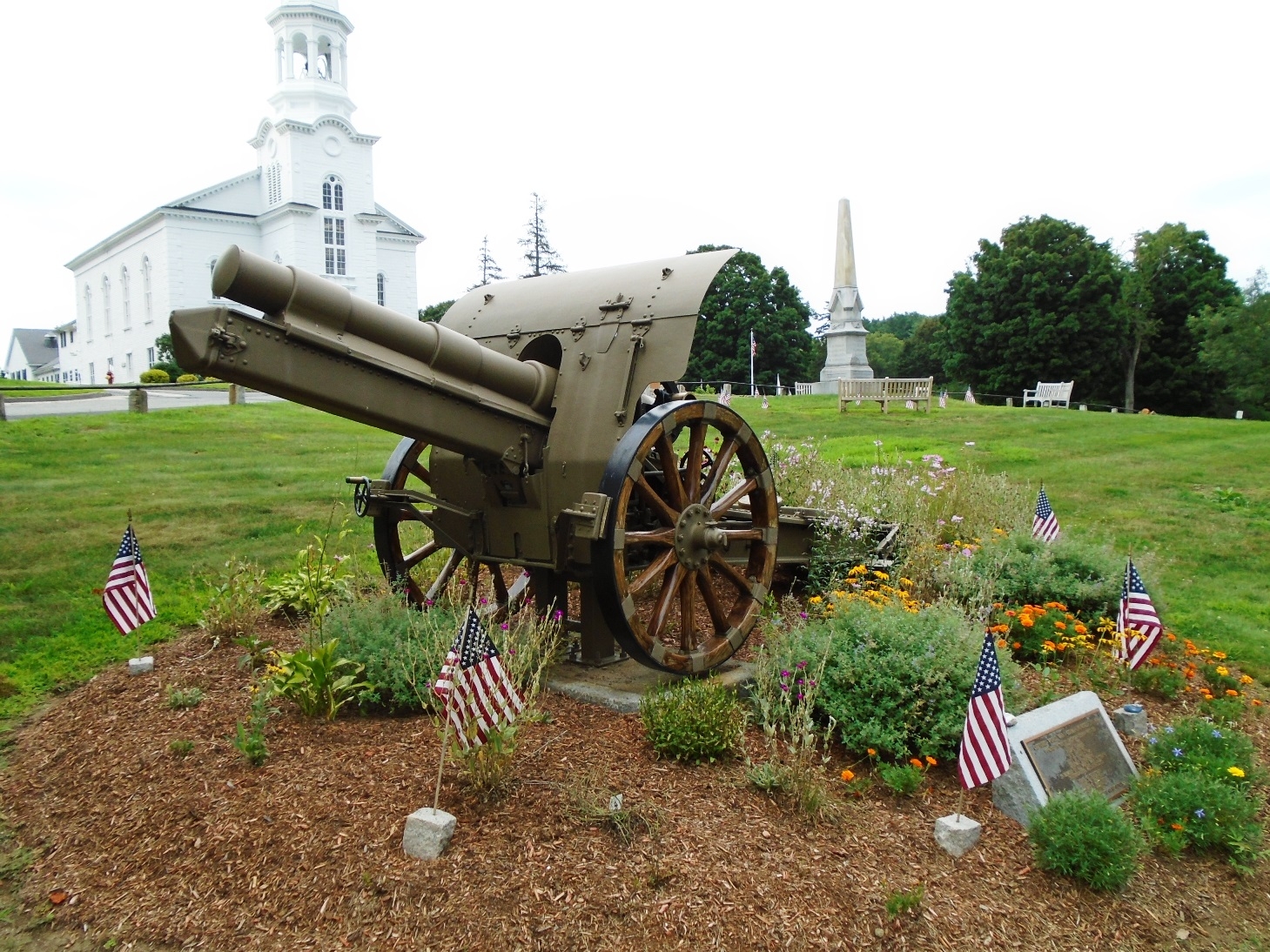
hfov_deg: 67.3
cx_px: 635
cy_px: 476
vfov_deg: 53.1
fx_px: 954
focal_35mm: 26
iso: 100
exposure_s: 1/160
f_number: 3.2
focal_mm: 4.6
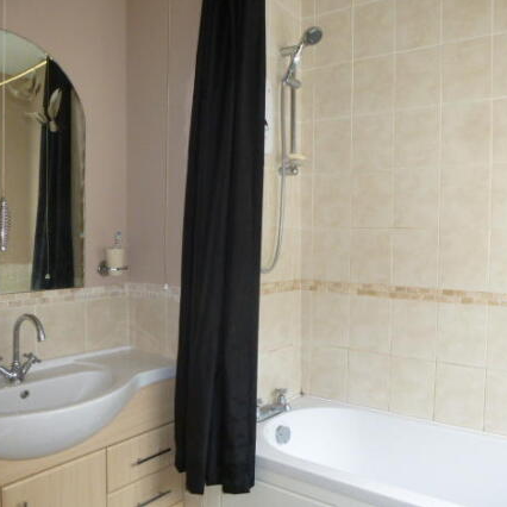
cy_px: 248
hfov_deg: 55.3
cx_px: 297
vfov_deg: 55.6
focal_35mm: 29
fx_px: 481
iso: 500
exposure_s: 1/60
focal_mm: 4.3
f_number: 3.3
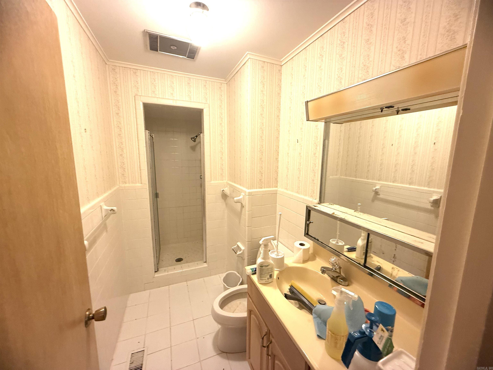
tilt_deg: -9.9
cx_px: 246
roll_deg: -0.4
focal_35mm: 14
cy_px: 185
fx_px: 199
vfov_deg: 85.7
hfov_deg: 102.1
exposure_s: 1/60
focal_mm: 2.22
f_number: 2.2
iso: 200
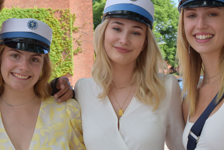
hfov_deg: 22.6
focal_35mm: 90
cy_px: 82
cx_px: 91
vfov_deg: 15.2
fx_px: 559
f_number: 8
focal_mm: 35
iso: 200
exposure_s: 1/250
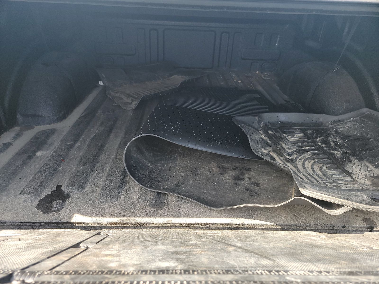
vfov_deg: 56.8
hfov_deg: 71.6
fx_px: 263
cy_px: 142
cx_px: 190
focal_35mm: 24
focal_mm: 6.7
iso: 72
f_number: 1.8
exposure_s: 1/119
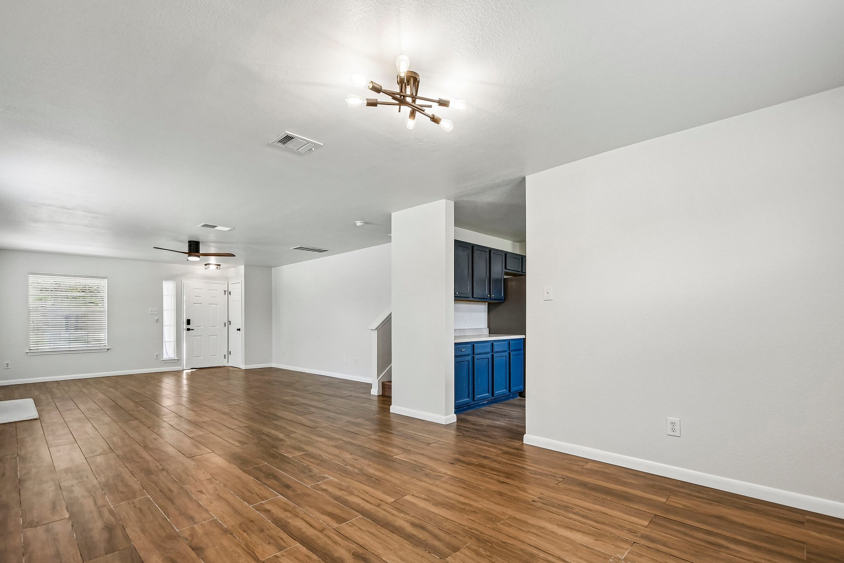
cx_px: 403
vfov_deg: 73.7
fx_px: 375
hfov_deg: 96.7
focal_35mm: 16
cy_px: 295
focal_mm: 10
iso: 400
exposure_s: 1/40
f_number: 8
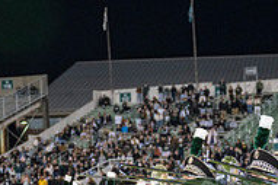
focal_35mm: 143
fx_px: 1103
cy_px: 247
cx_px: 285
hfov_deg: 14.1
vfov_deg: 9.4
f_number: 3.2
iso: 1250
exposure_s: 1/500
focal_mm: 47
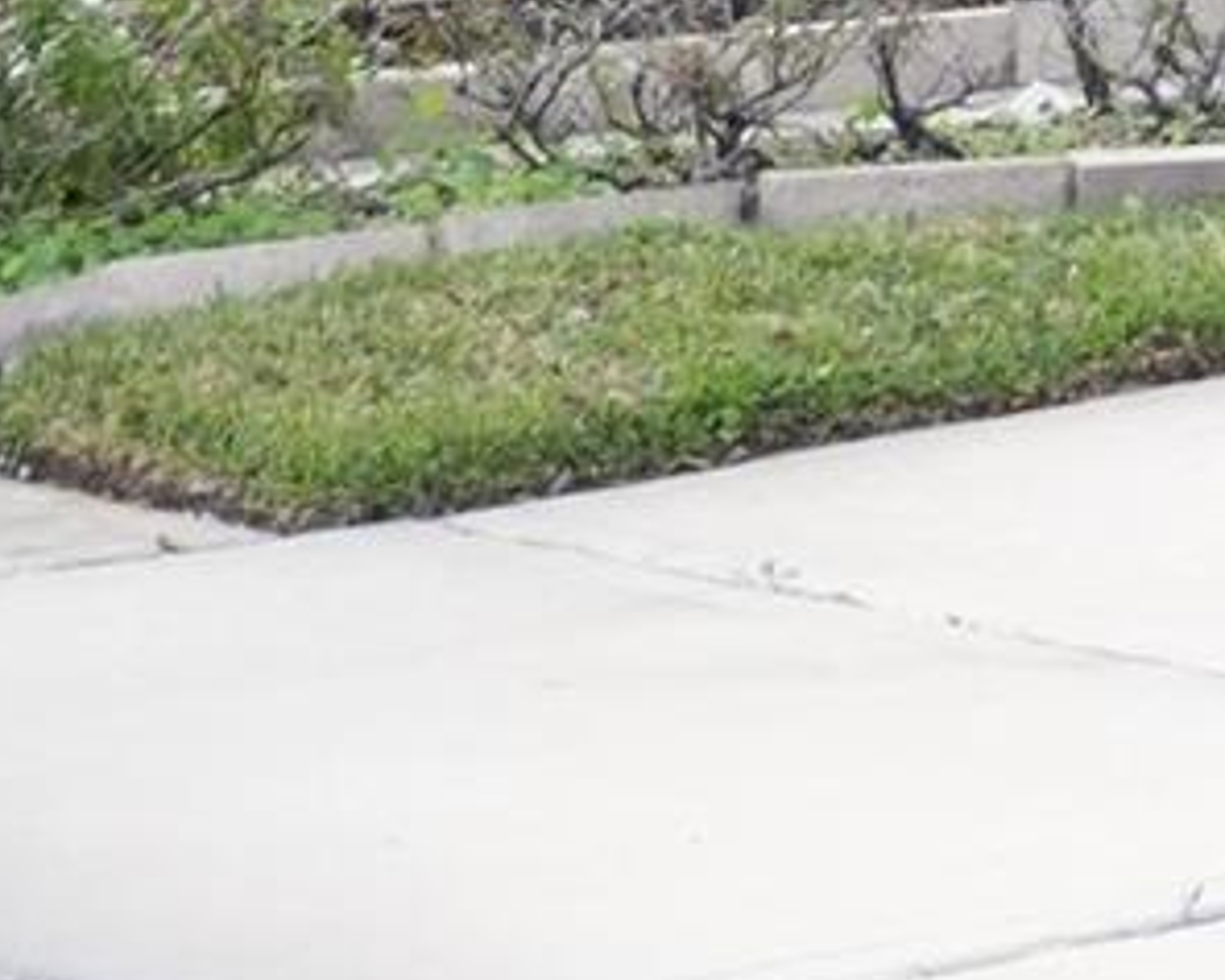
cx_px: 4151
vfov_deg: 7.4
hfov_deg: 8.1
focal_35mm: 190
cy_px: -1793
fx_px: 6877
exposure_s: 1/4000
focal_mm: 19.5
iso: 1600
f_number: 2.8
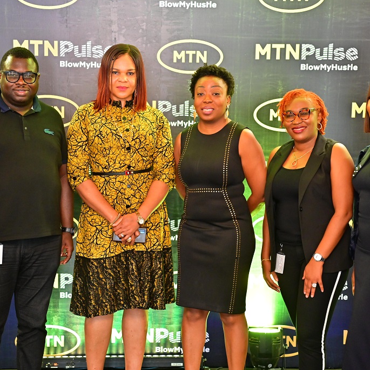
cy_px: 183
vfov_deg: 26.5
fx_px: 786
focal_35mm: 65
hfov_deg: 26.4
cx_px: 153
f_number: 3.5
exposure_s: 1/160
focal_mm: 50
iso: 3200
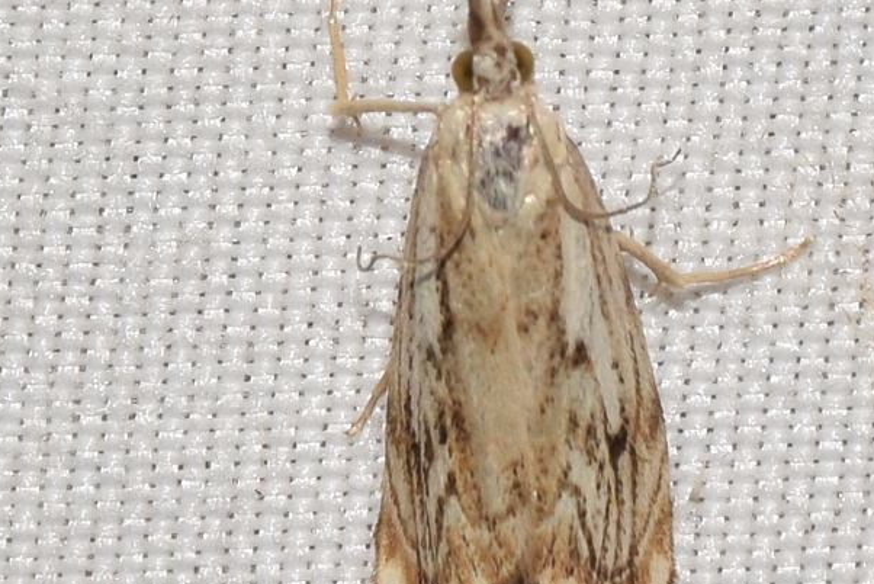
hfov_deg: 6.2
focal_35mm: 334
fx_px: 8112
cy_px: 267
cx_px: 506
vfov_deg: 4.1
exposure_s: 1/160
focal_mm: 140
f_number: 13
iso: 100
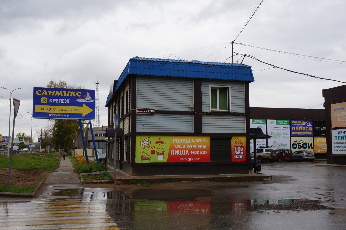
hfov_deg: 51.3
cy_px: 115
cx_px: 173
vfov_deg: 35.4
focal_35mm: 38
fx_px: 360
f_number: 10
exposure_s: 1/100
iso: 100
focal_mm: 25
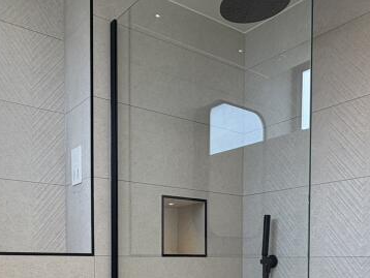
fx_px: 428
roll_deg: -0.1
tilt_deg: -2.9
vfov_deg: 32.9
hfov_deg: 46.6
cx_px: 155
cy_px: 280
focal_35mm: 40
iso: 32
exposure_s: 1/100
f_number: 2.2
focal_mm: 2.22
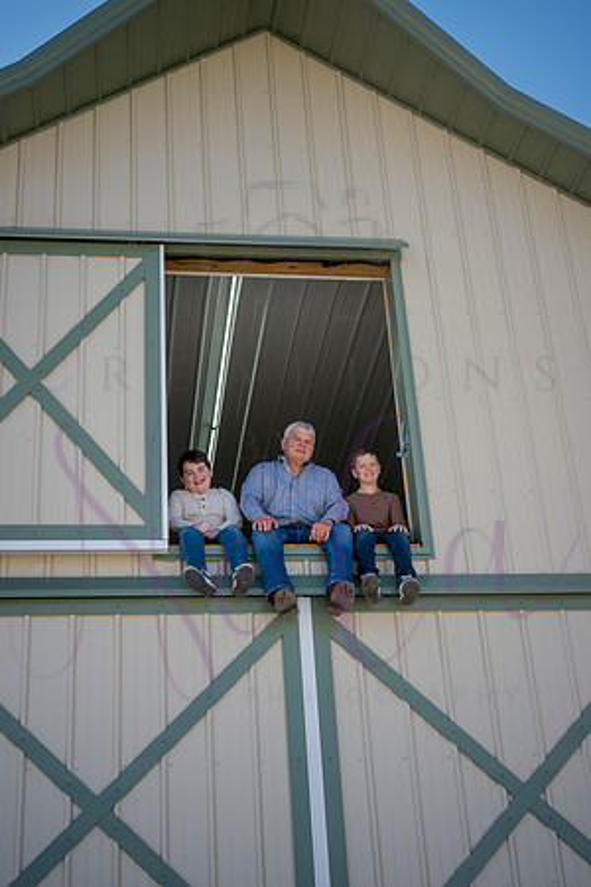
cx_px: 296
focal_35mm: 52
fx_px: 1280
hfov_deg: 26.0
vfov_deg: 38.2
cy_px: 444
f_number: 9
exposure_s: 1/320
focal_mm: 52
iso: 400
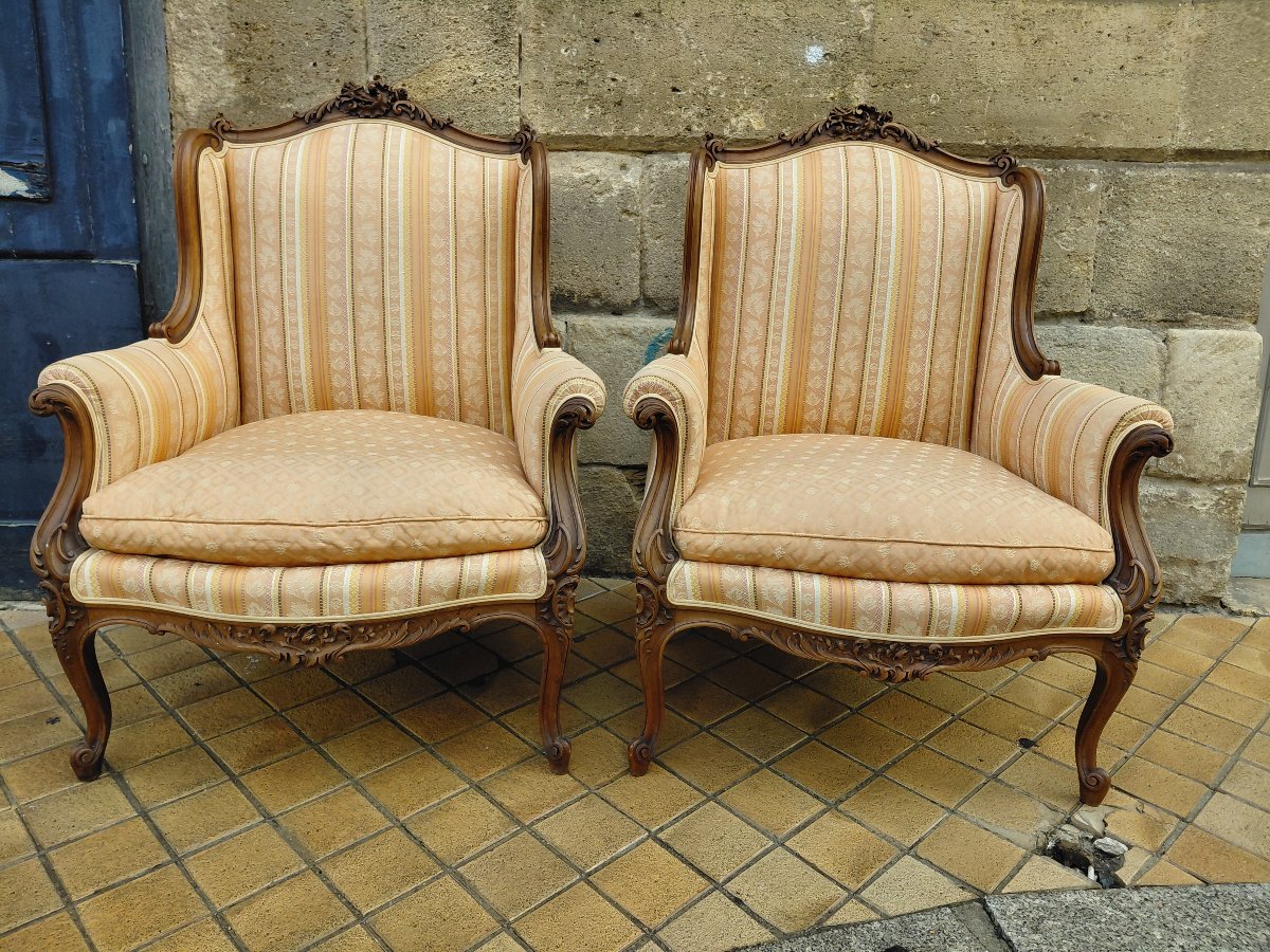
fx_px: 917
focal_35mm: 25
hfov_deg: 69.4
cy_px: 476
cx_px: 635
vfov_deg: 54.9
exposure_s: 1/370
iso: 50
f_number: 1.8
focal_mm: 4.69
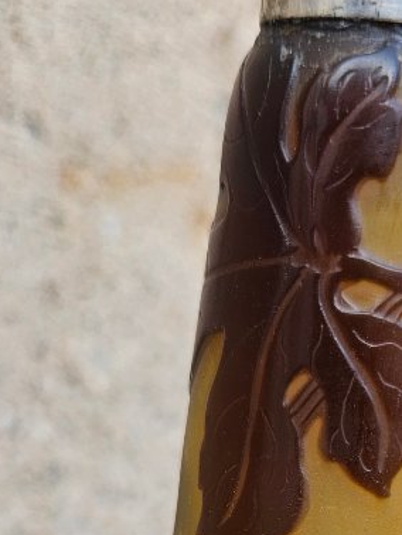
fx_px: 1129
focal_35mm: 73
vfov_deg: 23.9
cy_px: 665
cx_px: 355
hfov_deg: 19.8
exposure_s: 1/180
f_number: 1.8
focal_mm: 5.4
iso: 32
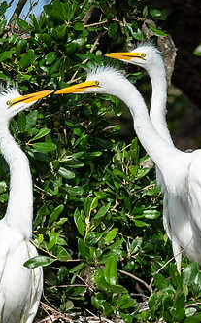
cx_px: 60
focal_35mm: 1025
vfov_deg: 2.1
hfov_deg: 1.3
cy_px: 186
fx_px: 8999
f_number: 8
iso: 640
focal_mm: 210
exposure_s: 1/800
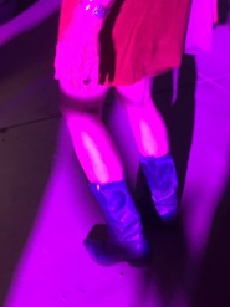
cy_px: 169
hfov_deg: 33.0
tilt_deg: -35.4
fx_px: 381
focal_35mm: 43
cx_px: 167
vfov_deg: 43.8
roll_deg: +0.6
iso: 400
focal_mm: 4.15
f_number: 2.2
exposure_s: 1/15
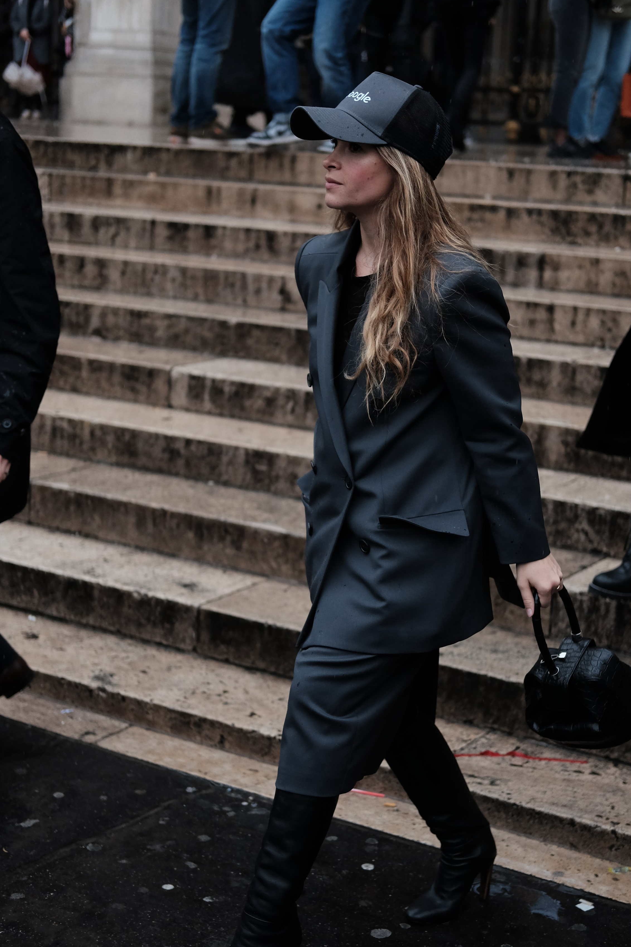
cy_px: 525
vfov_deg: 33.4
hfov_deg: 22.6
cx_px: 344
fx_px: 1578
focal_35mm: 60
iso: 800
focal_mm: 35
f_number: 2
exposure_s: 1/1000
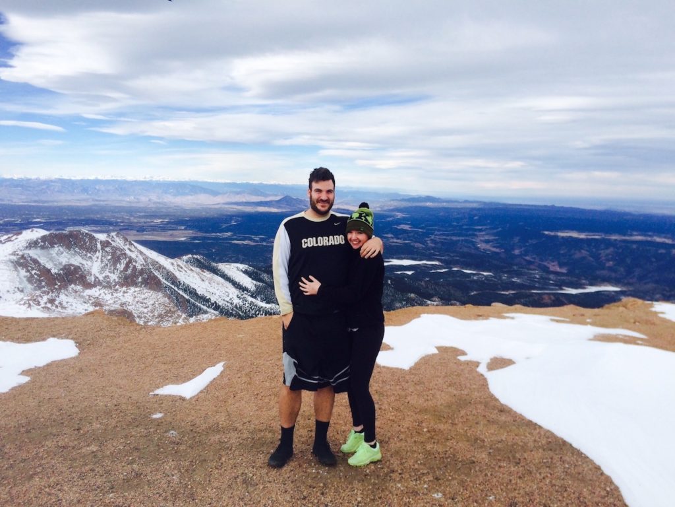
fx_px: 565
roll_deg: +0.0
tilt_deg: -8.7
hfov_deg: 61.7
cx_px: 338
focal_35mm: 29
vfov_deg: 48.2
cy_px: 254
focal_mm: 4.15
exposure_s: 1/2740
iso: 32
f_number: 2.2
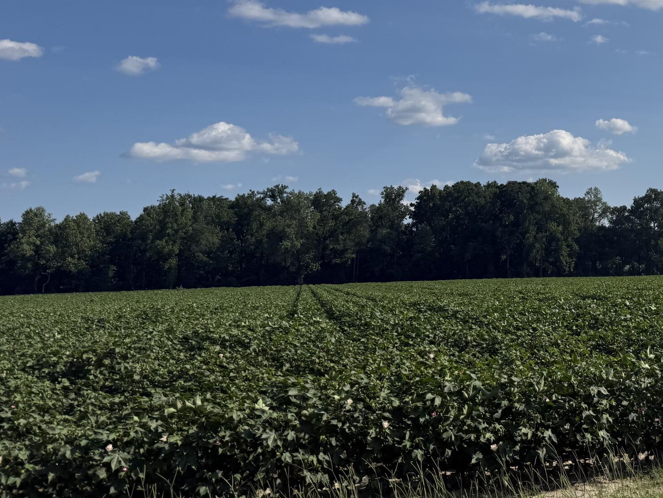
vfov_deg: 29.1
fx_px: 939
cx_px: 665
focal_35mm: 49
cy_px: 111
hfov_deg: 35.2
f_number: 1.78
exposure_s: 1/9091
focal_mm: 6.76
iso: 80
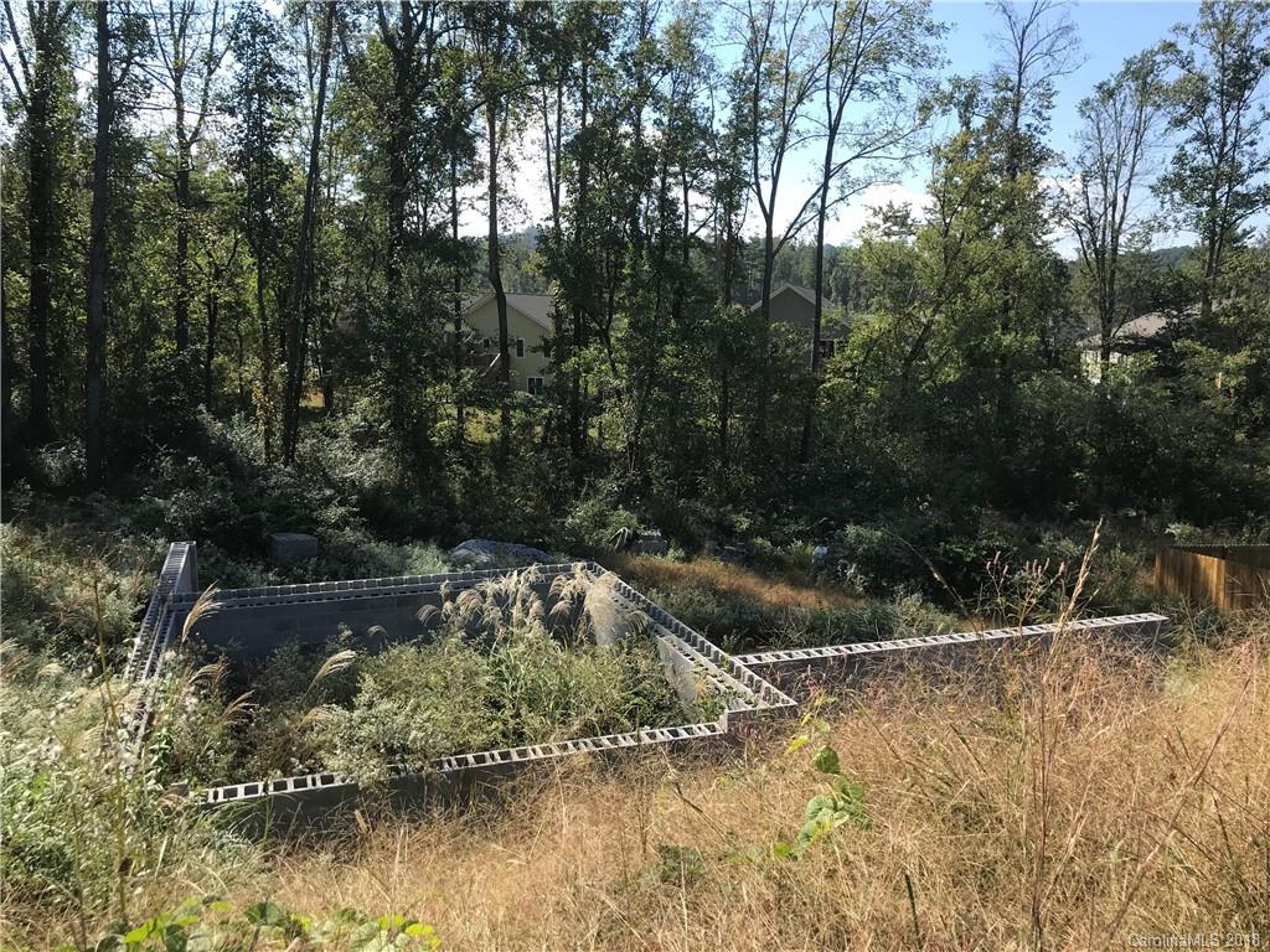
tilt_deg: -7.5
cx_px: 635
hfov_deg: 63.4
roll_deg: -1.0
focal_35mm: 28
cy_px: 476
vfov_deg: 49.7
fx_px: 1027
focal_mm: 3.99
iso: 20
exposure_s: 1/1153
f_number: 1.8
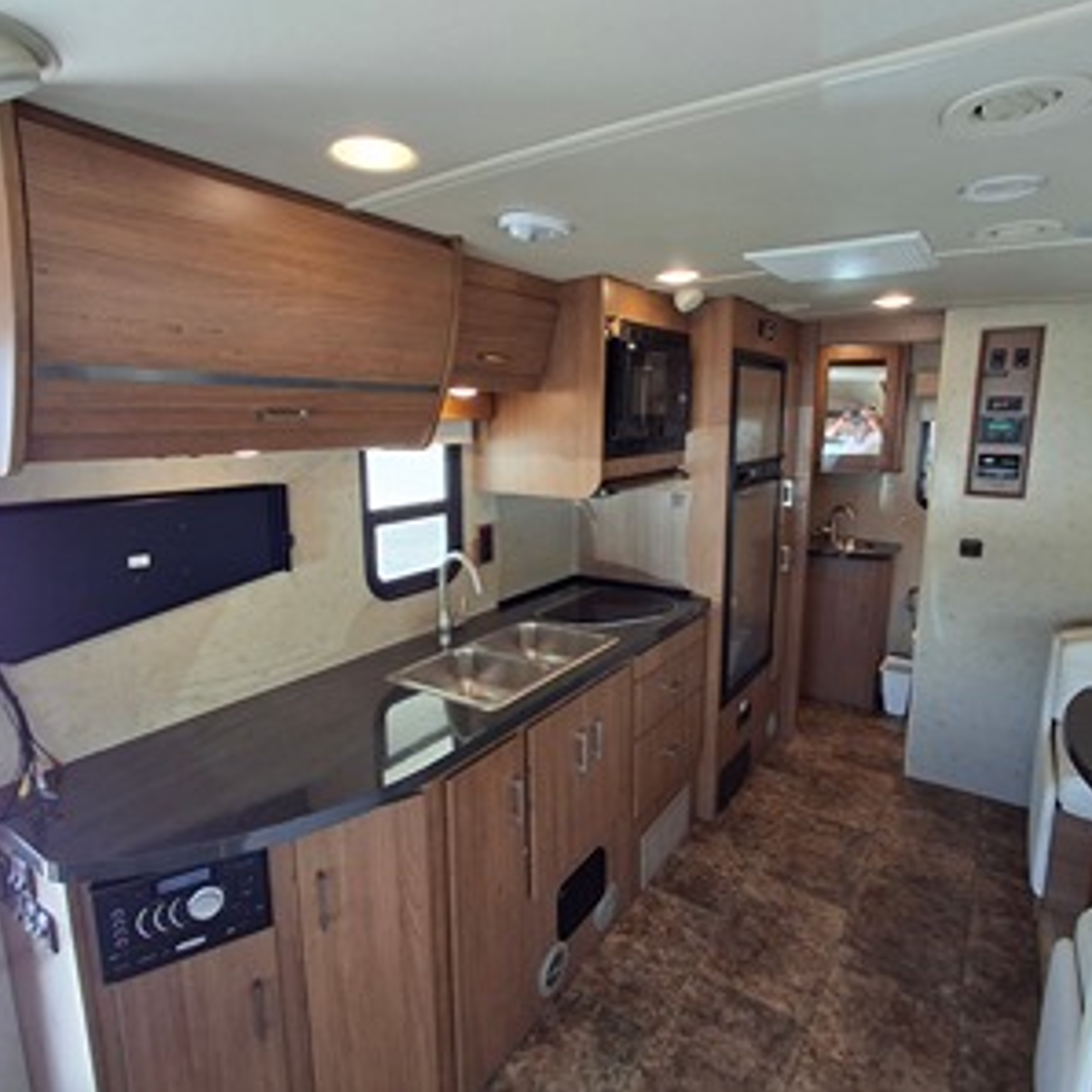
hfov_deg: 77.6
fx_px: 678
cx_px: 575
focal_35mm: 19
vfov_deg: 77.7
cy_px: 546
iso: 40
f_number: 2.2
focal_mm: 1.64
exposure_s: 1/40
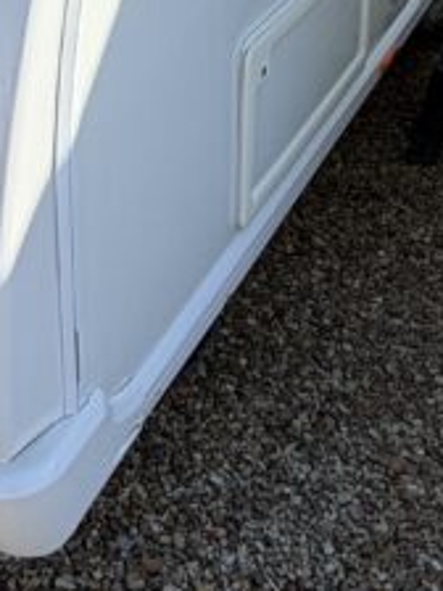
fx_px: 1092
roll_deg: -0.1
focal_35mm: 64
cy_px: -90
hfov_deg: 22.8
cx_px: 121
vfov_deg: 27.2
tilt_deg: -14.0
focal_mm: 2.22
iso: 32
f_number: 2.2
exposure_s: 1/770
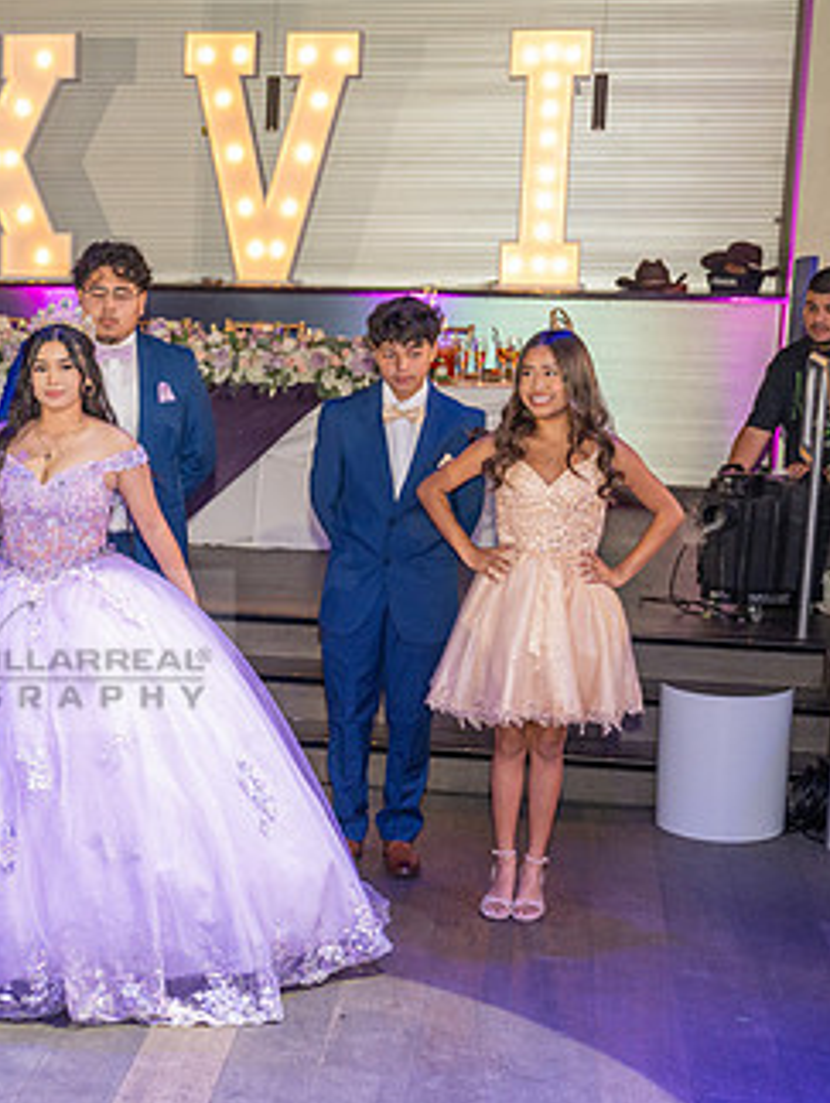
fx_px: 2202
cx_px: -55
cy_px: 651
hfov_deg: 20.5
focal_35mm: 69
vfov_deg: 28.1
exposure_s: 1/125
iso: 1000
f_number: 3.5
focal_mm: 40
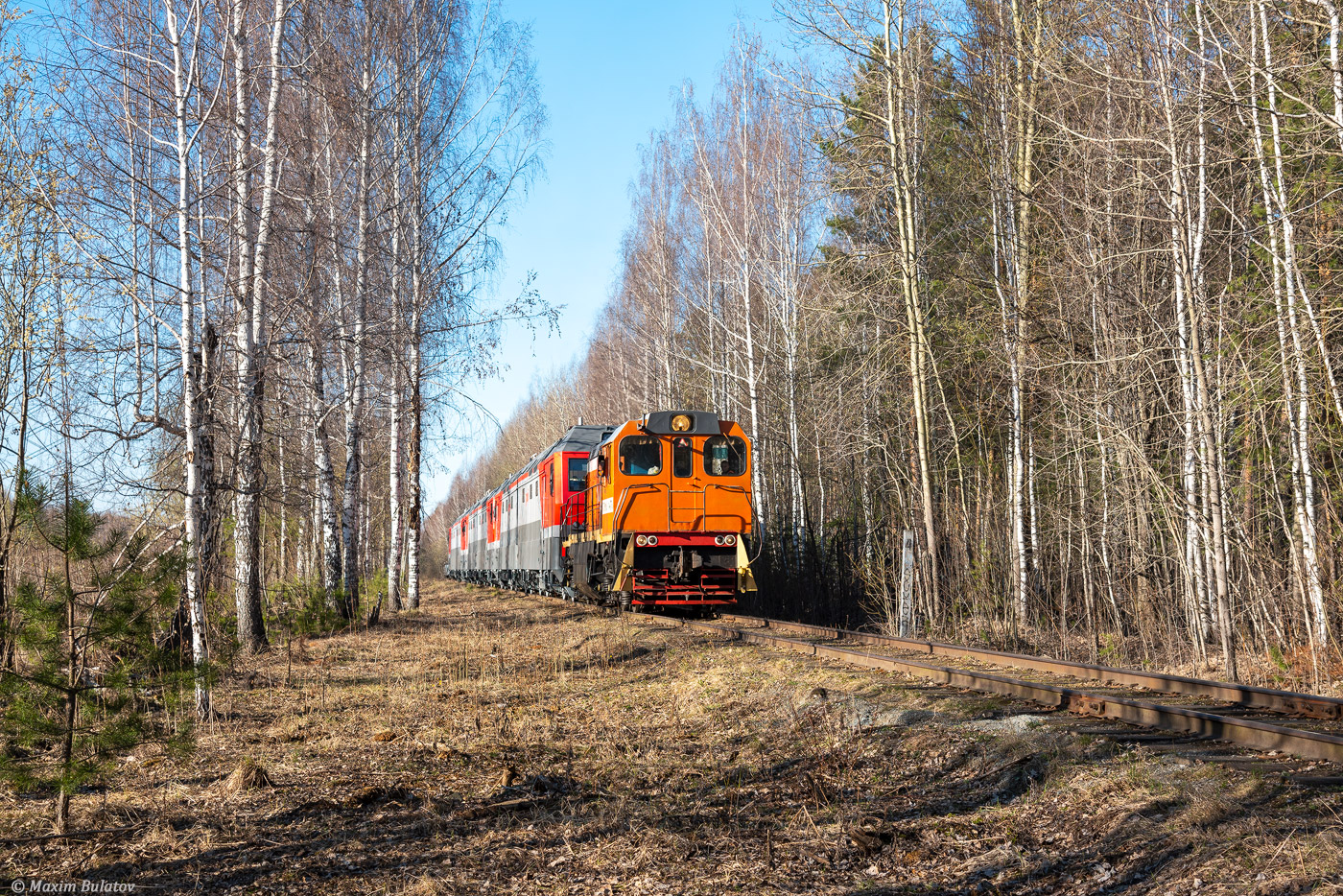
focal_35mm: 48
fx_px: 1791
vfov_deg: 28.1
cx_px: 672
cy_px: 448
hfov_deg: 41.1
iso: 100
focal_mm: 48
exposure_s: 1/400
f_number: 7.1
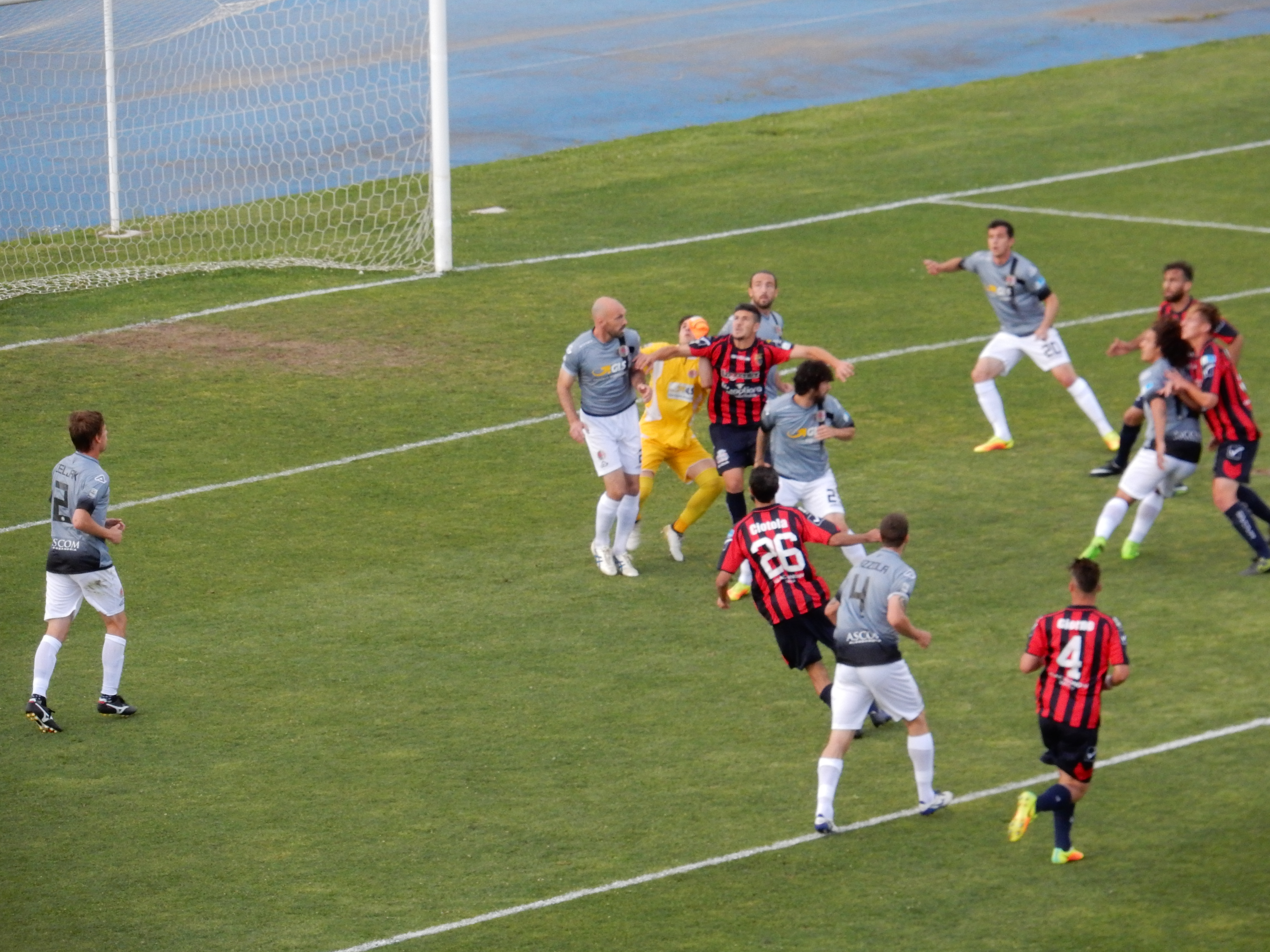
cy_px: 476
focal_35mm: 380
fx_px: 13942
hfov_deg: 5.2
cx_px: 635
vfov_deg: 3.9
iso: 400
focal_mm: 67.8
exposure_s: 1/250
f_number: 6.3
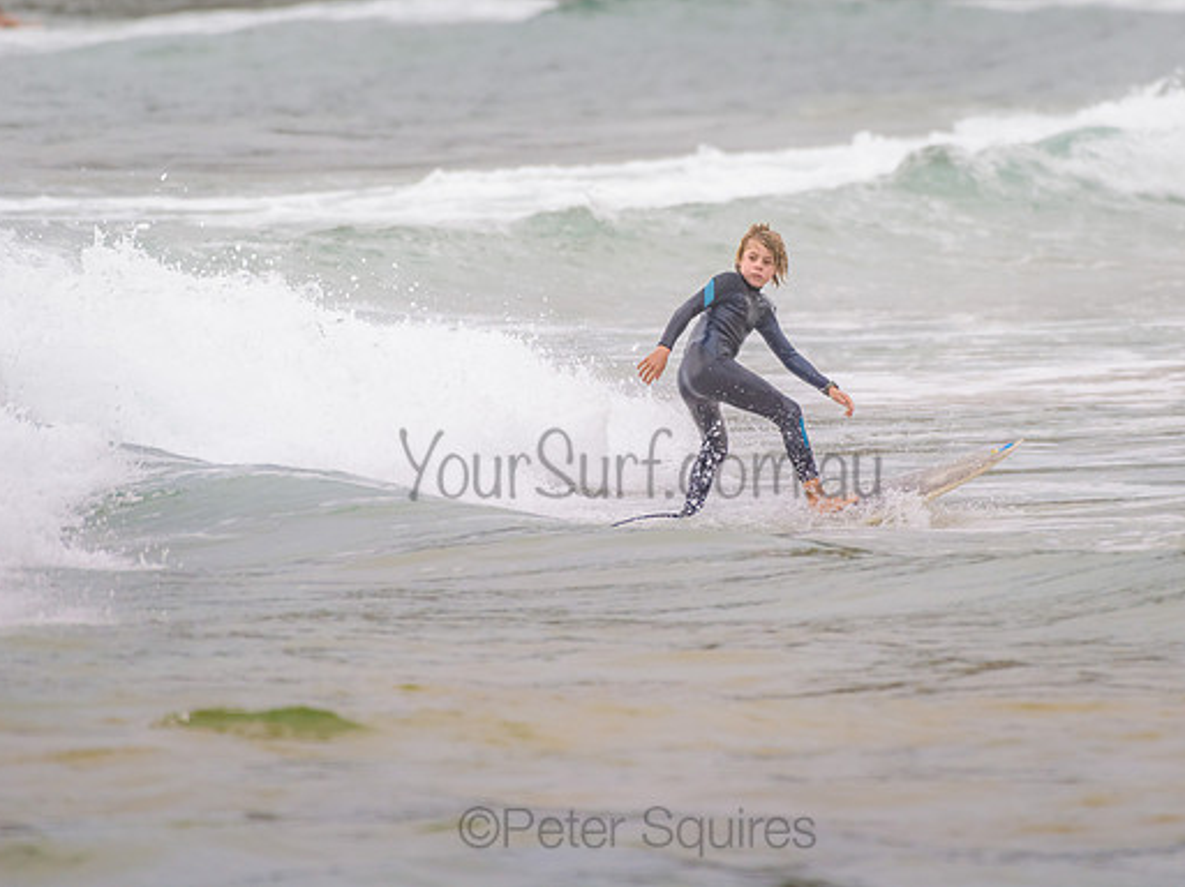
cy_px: 344
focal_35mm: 667
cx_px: 789
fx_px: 22817
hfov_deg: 3.0
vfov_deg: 2.2
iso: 320
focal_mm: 500
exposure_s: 1/800
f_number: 5.6
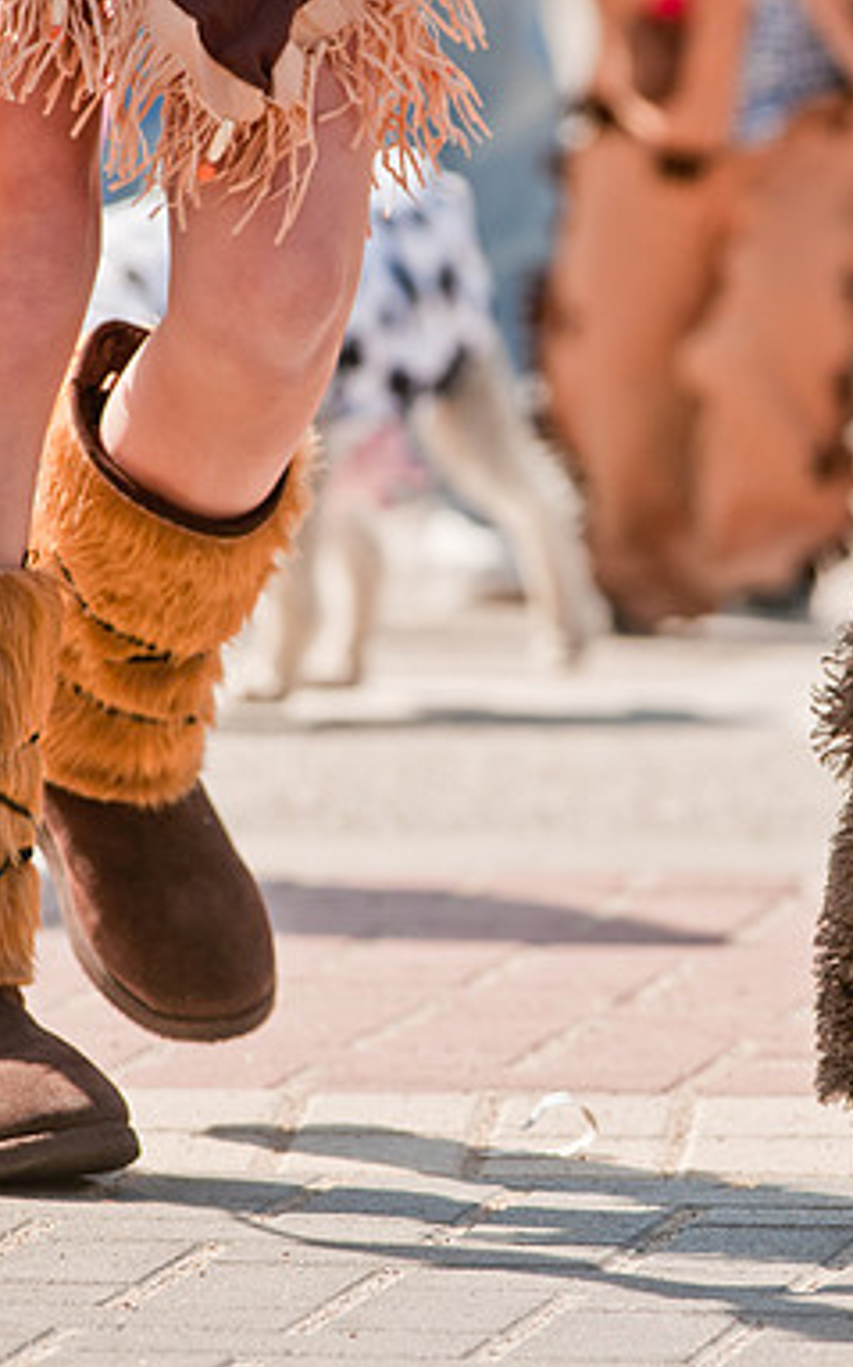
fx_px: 17241
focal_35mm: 463
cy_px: 684
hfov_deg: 2.8
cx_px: 567
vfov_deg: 4.5
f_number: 5
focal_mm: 200
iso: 200
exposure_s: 1/800
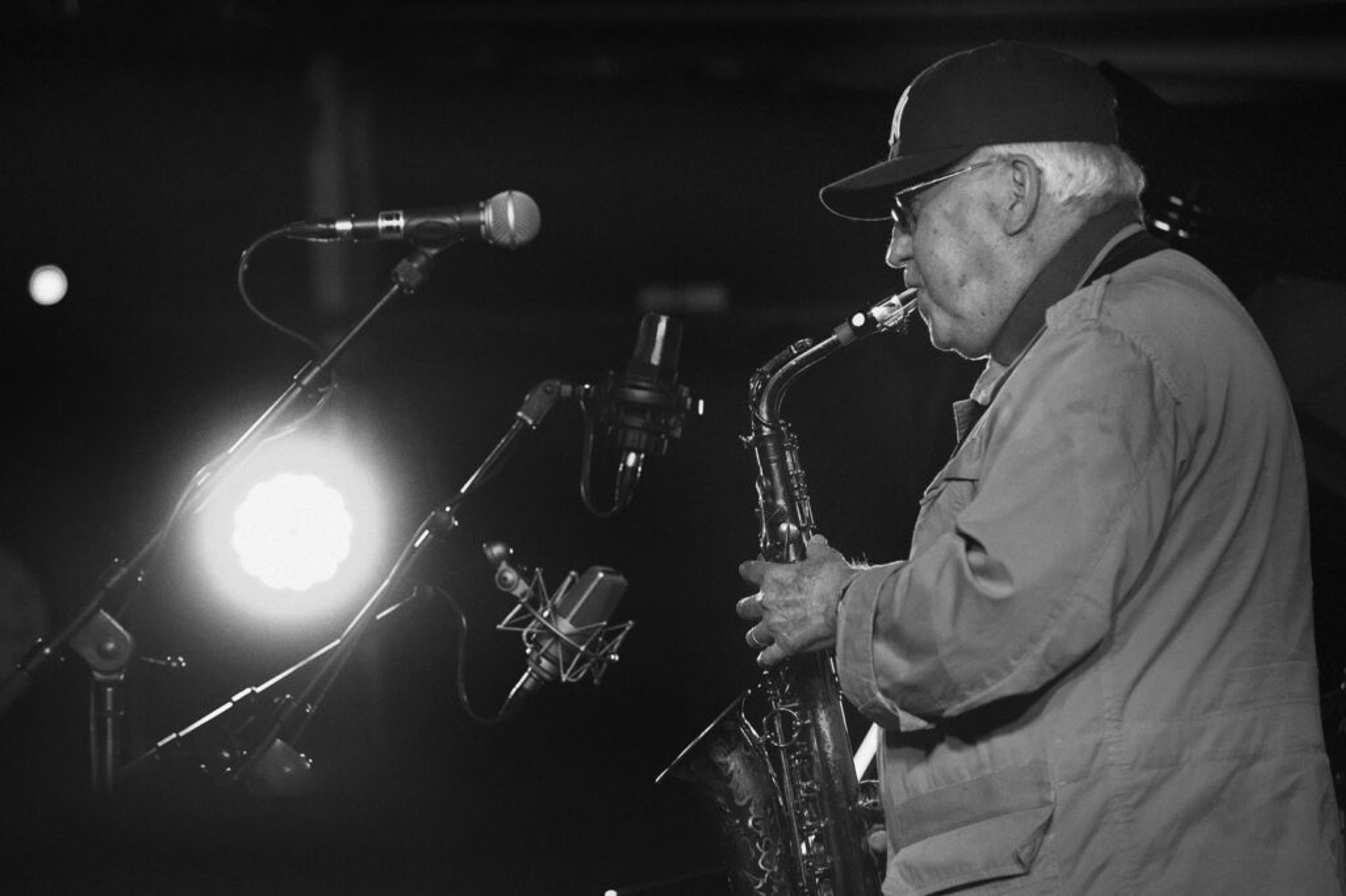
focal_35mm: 160
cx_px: 673
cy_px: 448
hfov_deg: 12.8
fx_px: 5980
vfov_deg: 8.6
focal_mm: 160
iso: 1600
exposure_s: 1/200
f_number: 4.5
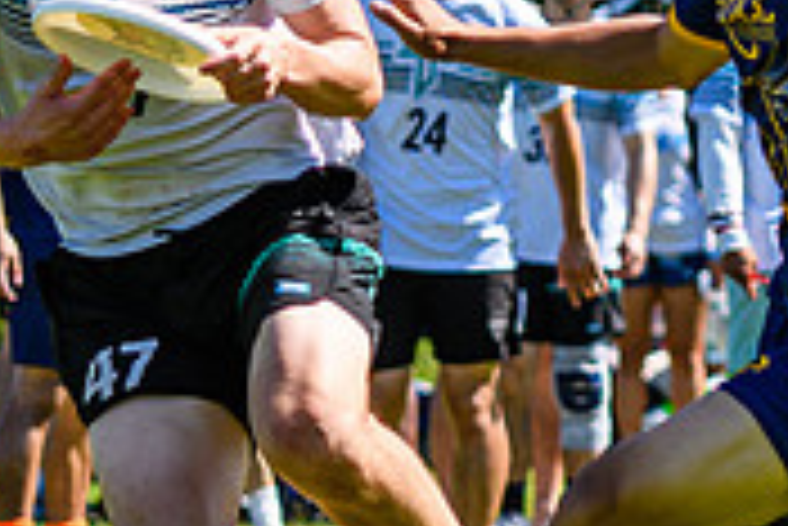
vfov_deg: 1.9
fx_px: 15773
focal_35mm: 720
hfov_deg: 2.9
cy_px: 245
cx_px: 134
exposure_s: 1/1250
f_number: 3.2
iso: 100
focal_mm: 100
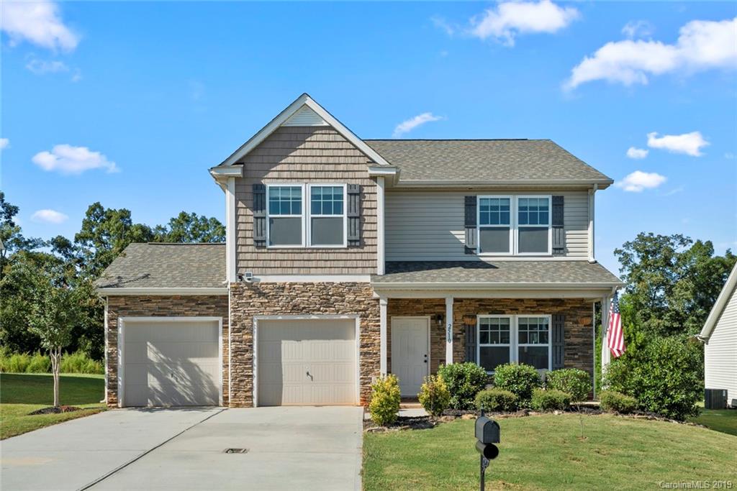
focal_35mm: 33
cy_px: 246
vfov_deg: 40.0
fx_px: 676
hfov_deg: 57.2
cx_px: 368
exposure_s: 1/350
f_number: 8
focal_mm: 33
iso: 100
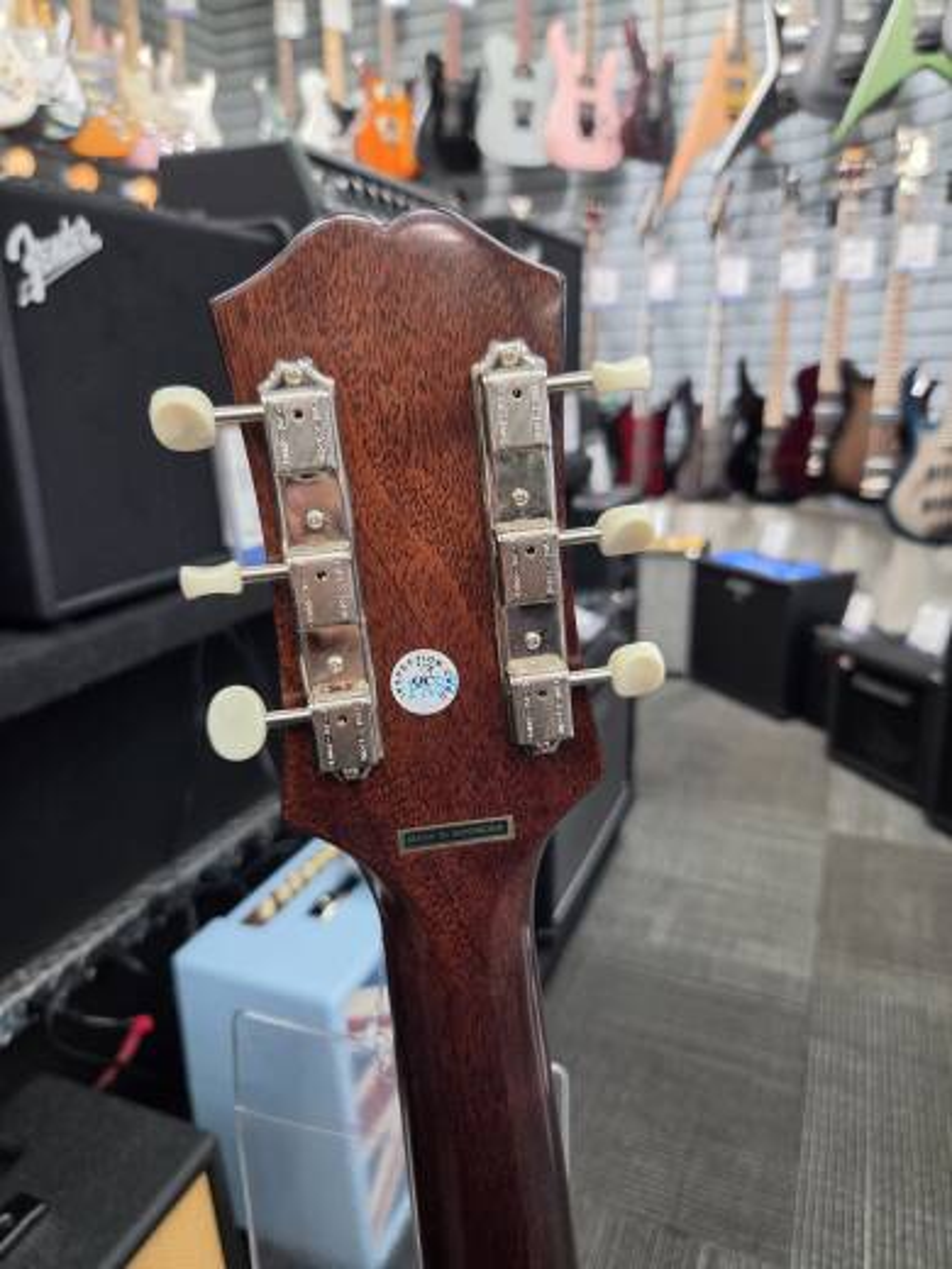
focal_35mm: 23
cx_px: 476
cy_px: 634
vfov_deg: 73.9
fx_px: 843
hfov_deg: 58.9
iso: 125
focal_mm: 5.4
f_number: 1.8
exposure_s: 1/120
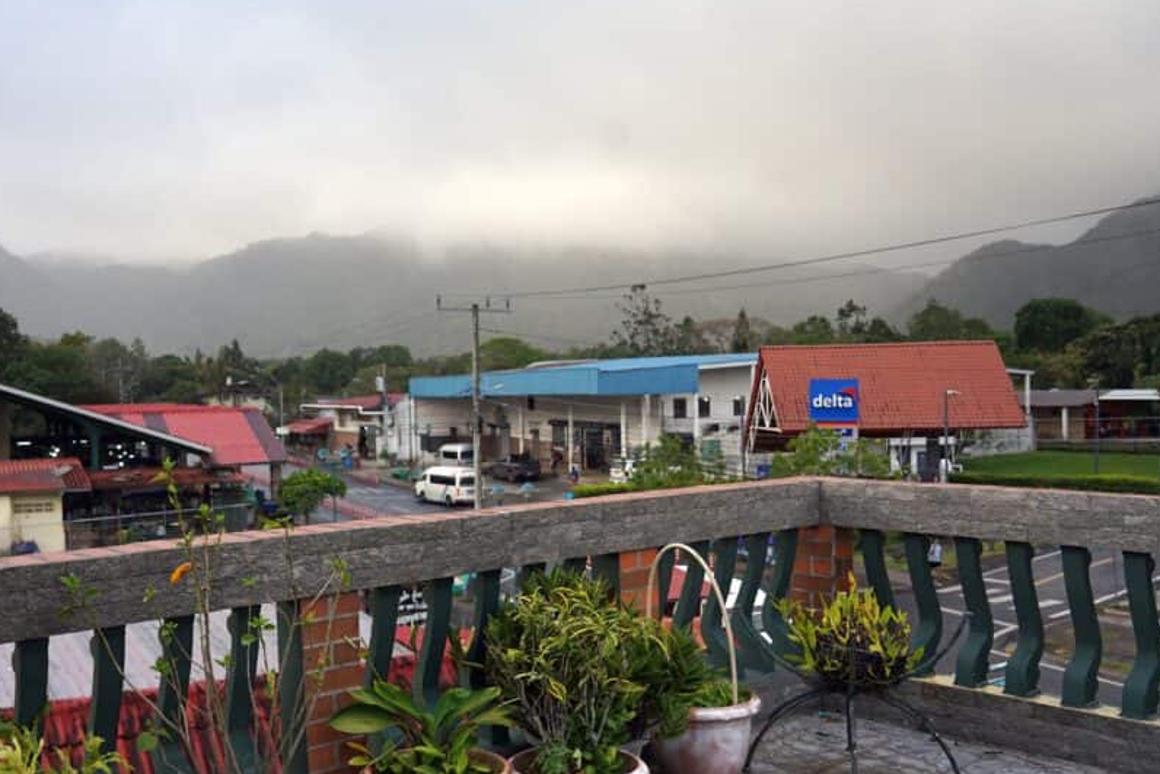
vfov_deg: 36.8
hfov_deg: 52.5
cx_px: 423
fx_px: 1160
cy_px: 435
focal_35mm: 36
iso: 320
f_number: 4
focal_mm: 28
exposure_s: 1/400
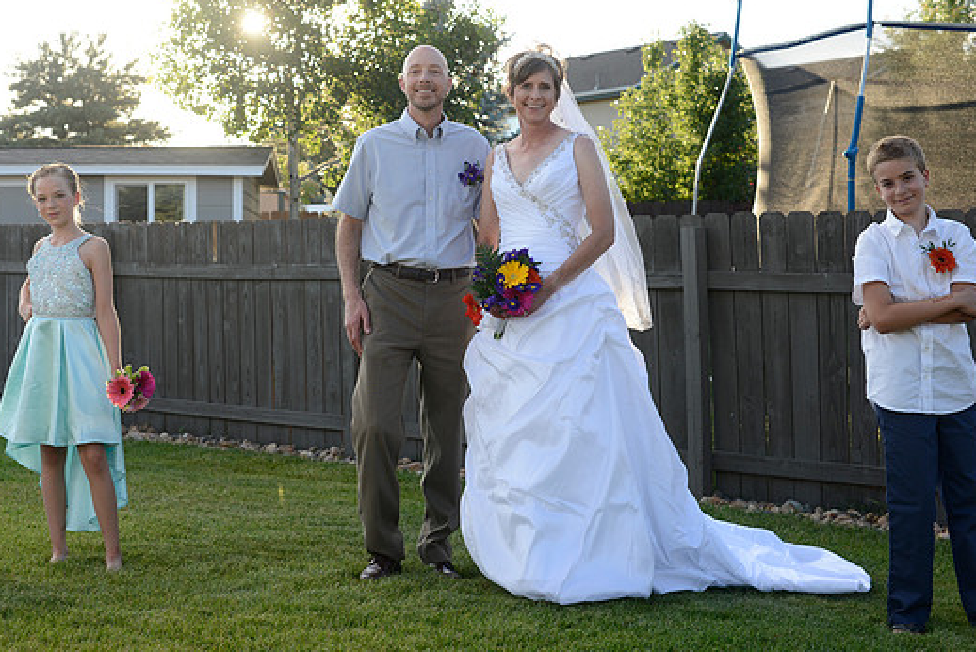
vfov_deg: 24.2
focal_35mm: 56
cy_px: 293
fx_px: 1519
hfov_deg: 35.6
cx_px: 477
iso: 400
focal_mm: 50
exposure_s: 1/400
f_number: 5
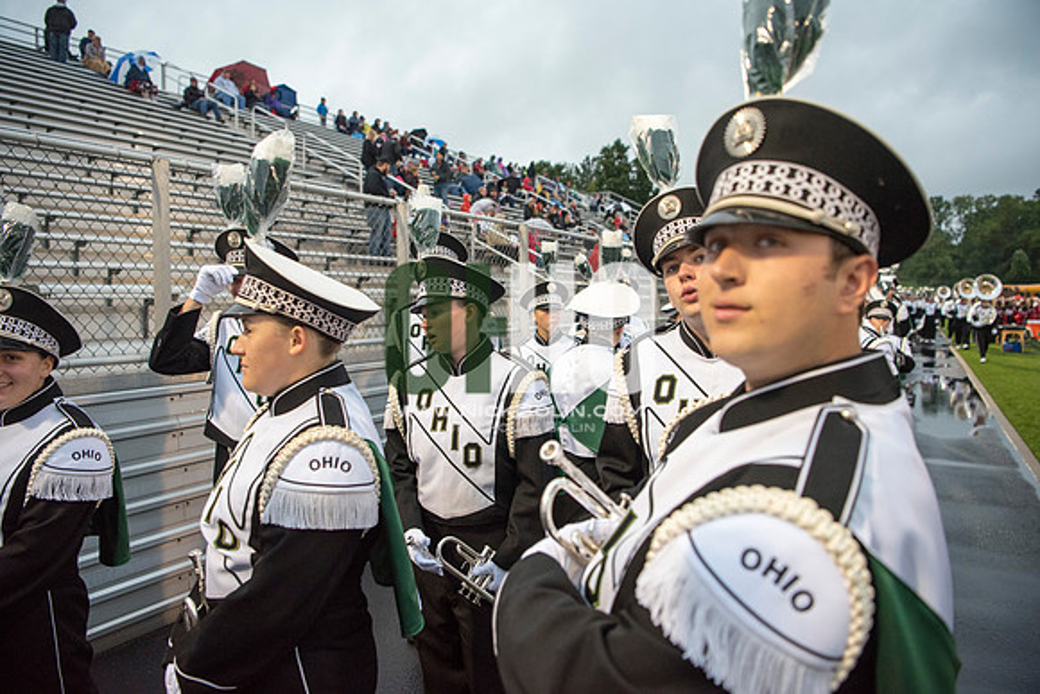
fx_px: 693
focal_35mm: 24
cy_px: 347
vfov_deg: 53.2
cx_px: 520
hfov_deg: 73.7
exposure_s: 1/800
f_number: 3.2
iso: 2000
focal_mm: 24
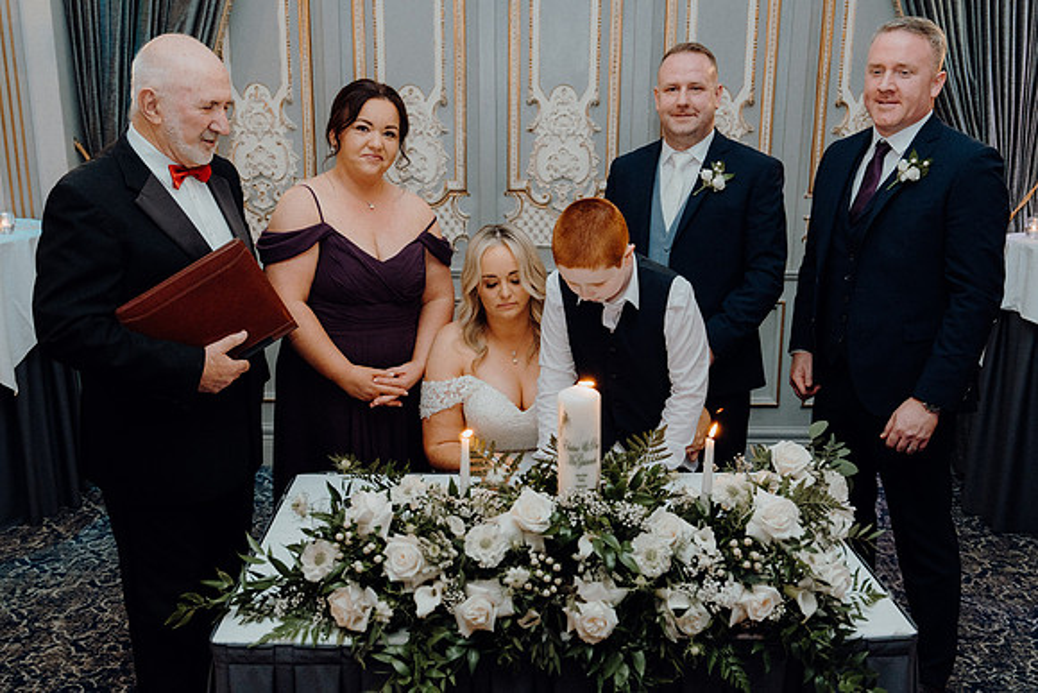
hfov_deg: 55.8
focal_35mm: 34
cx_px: 519
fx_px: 981
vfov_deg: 38.9
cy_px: 346
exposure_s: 1/160
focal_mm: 34
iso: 2500
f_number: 3.5
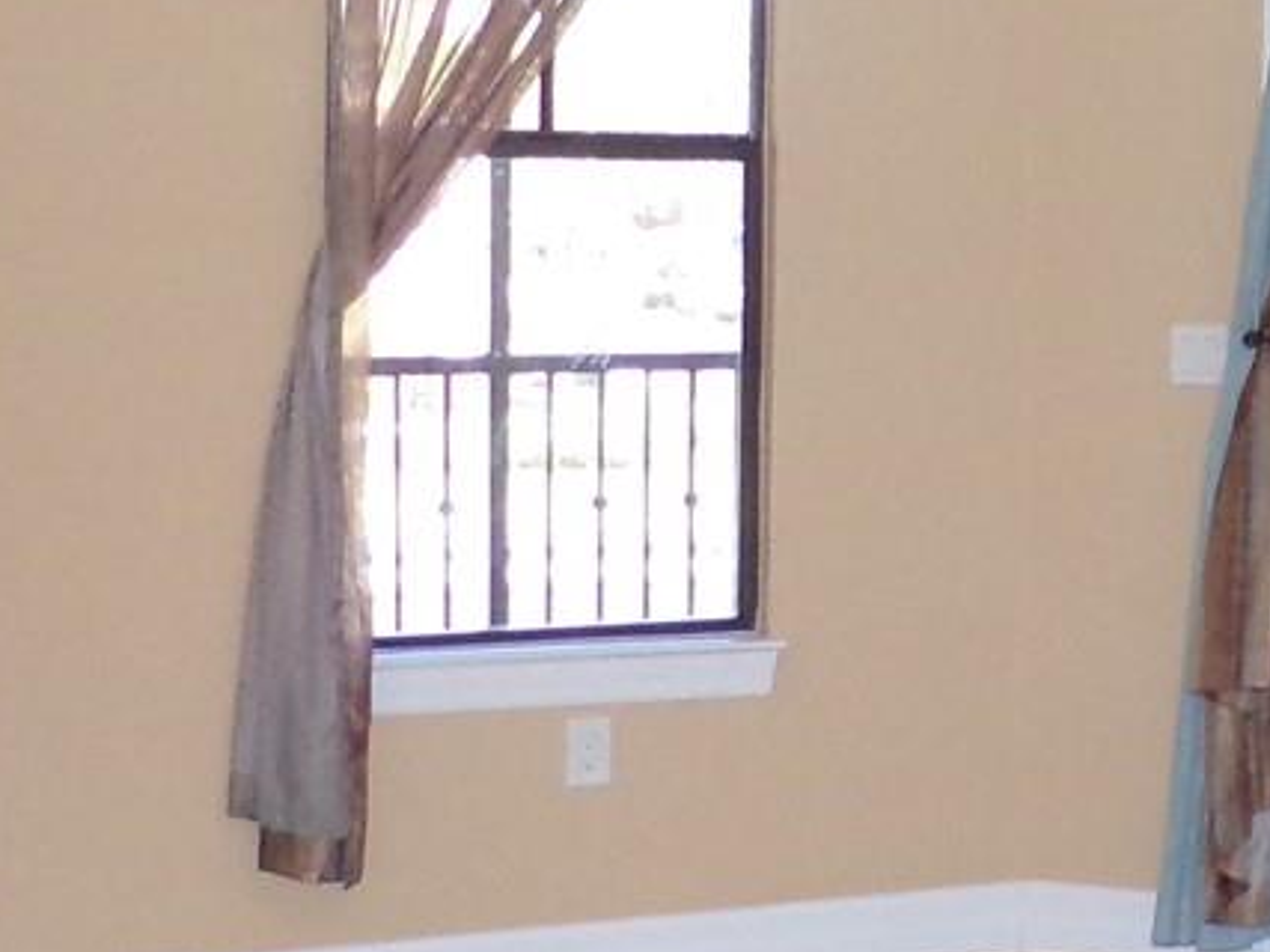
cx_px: 1633
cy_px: 226
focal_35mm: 90
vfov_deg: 16.3
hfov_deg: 20.0
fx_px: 3301
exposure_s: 1/60
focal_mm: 4.3
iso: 413
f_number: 3
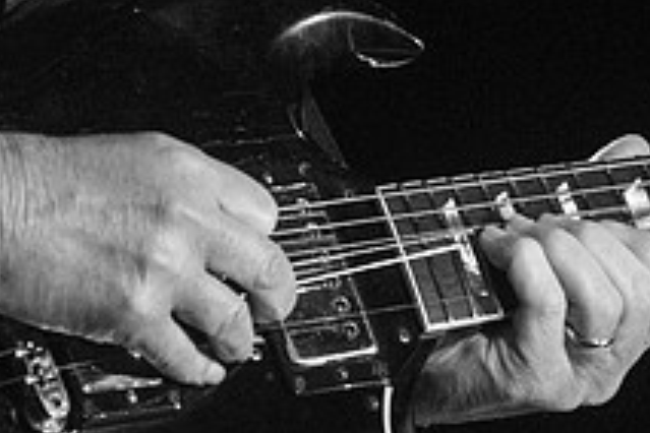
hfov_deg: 2.0
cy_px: 4
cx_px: 563
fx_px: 18451
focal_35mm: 1022
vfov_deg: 1.3
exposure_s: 1/800
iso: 2500
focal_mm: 200
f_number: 4
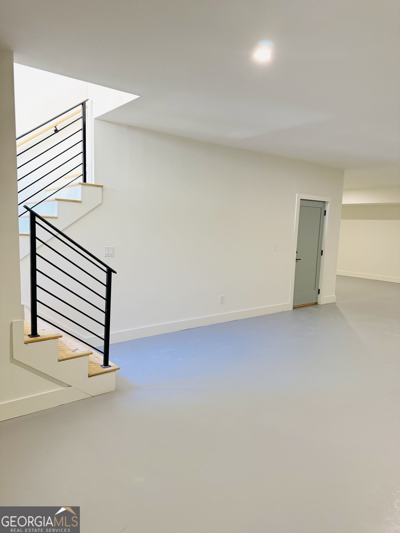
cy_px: 266
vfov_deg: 71.6
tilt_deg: -6.6
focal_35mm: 24
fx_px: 370
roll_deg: -1.9
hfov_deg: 56.8
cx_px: 200
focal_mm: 6.76
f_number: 1.78
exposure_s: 1/63
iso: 200
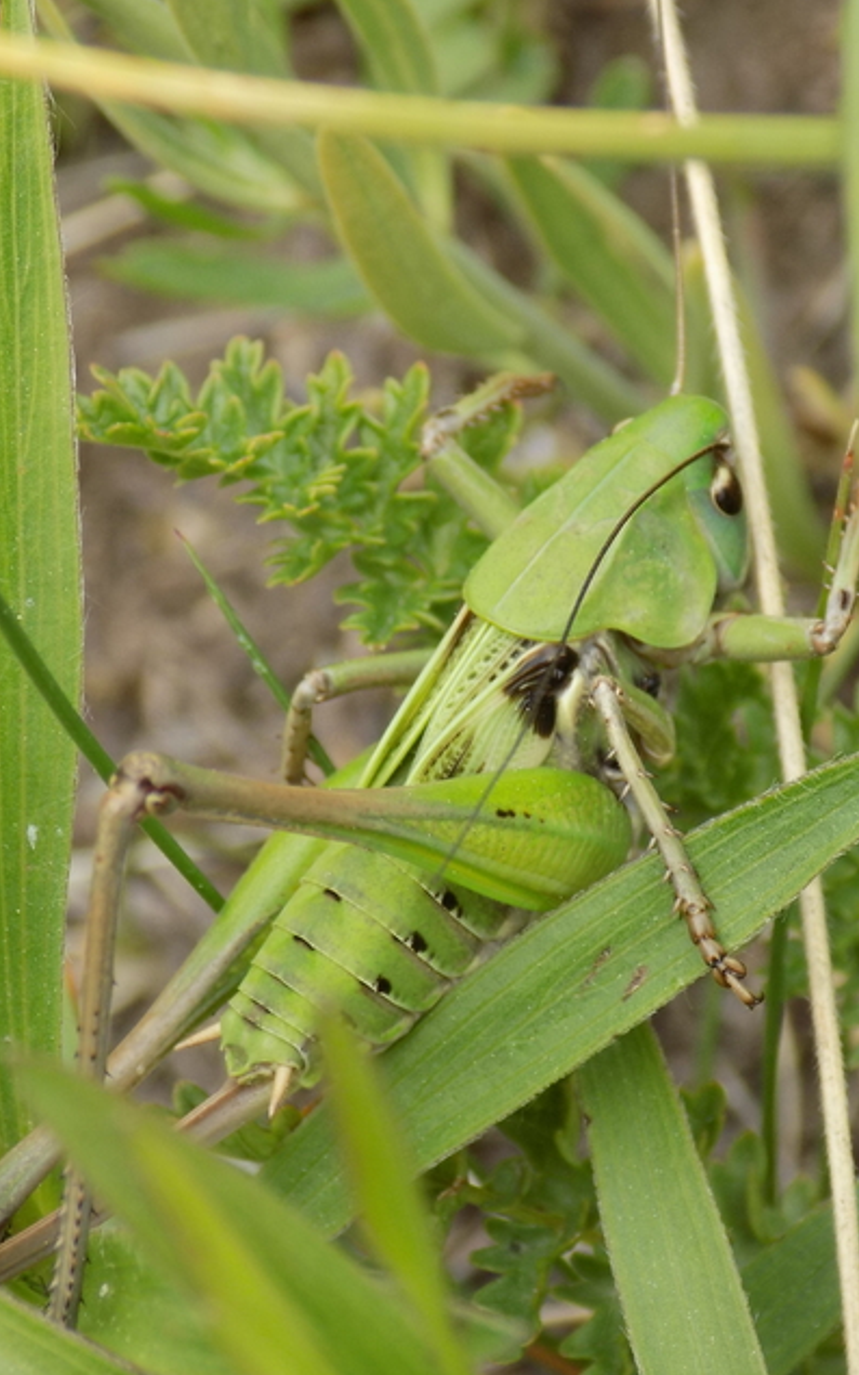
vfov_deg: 12.5
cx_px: 468
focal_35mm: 168
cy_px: 686
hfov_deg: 7.8
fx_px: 6291
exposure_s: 1/125
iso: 80
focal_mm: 20.9
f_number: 4.8
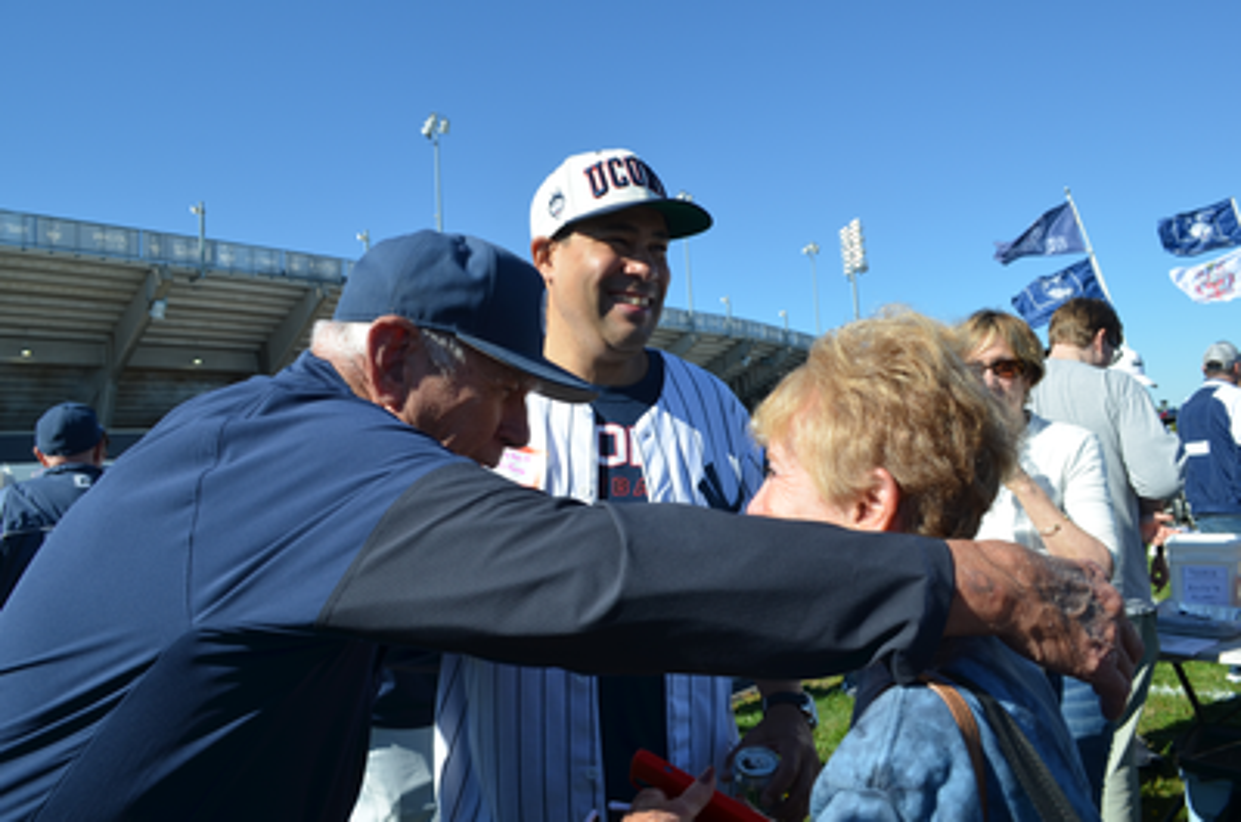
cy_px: 411
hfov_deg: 67.5
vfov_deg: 47.7
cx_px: 620
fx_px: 929
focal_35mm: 27
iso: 125
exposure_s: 1/250
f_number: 8
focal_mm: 18
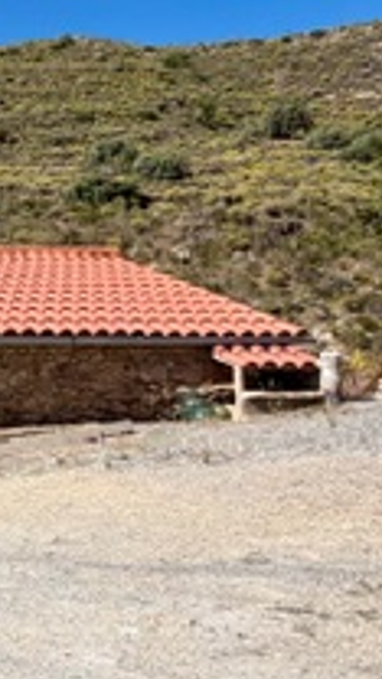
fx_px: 846
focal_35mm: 47
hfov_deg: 18.2
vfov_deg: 43.6
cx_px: -359
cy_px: 300
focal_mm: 2.22
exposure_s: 1/1068
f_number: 2.2
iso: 20
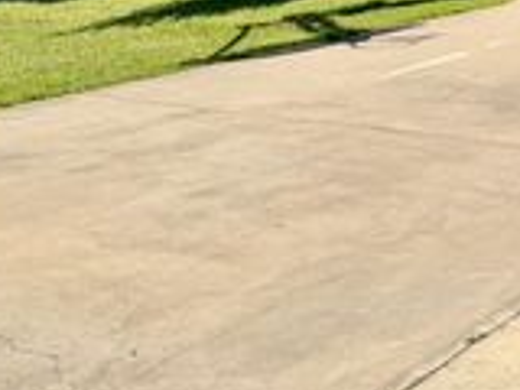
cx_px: 611
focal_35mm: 75
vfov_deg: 17.8
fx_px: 1127
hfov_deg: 23.9
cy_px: -174
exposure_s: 1/6711
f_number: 1.78
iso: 80
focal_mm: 6.76
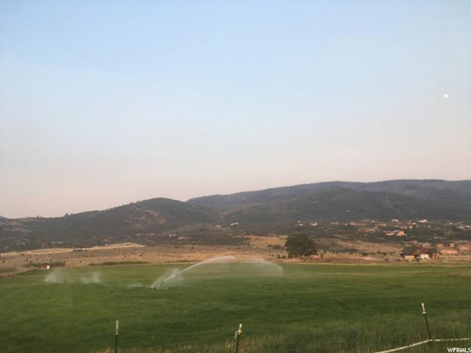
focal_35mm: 29
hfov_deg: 61.7
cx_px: 236
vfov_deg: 48.2
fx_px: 395
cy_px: 176
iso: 25
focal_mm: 4.15
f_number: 2.2
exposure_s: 1/131
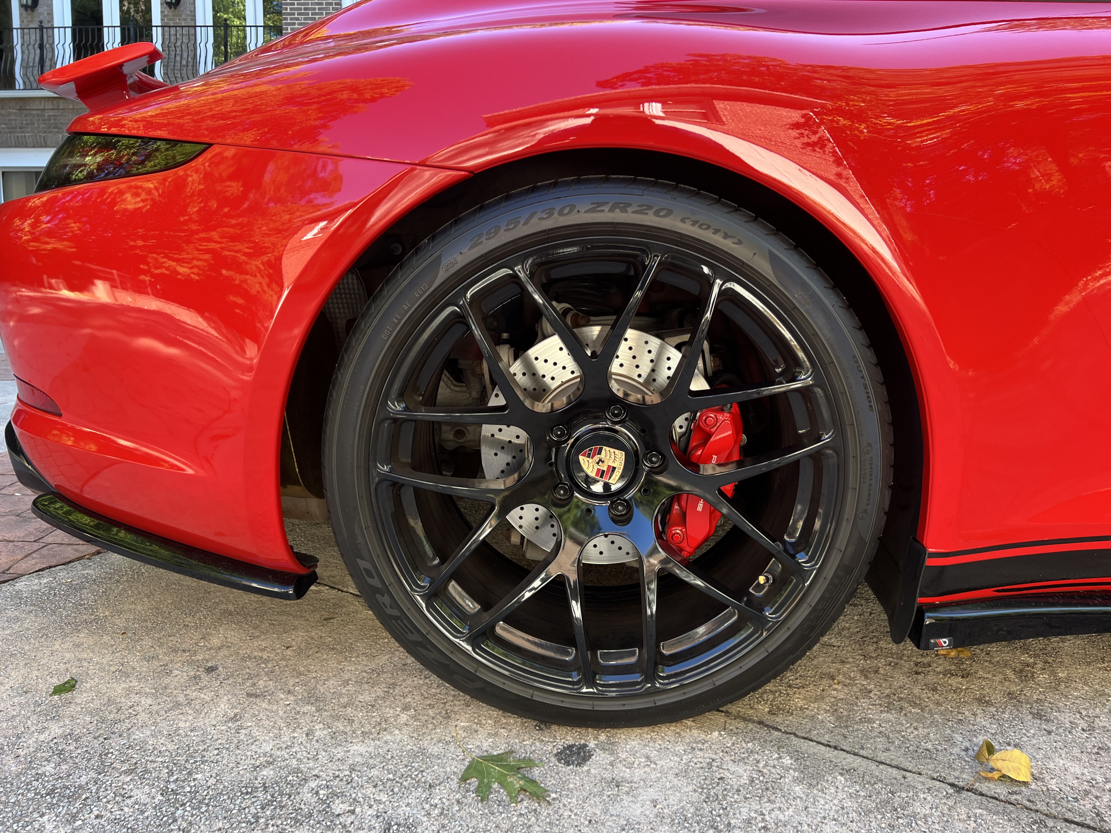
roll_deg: -0.2
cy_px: 416
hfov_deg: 67.3
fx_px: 834
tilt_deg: -7.0
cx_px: 556
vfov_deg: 53.1
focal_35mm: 26
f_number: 1.5
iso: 50
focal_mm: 5.7
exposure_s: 1/121
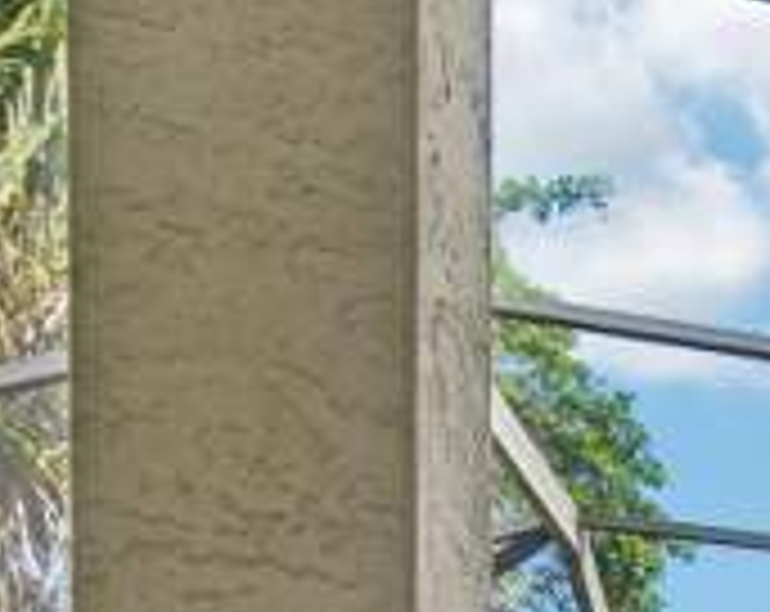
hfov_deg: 17.3
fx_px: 1501
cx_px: 1653
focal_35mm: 66
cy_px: 1192
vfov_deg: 17.3
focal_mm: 10
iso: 400
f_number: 8
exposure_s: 1/320
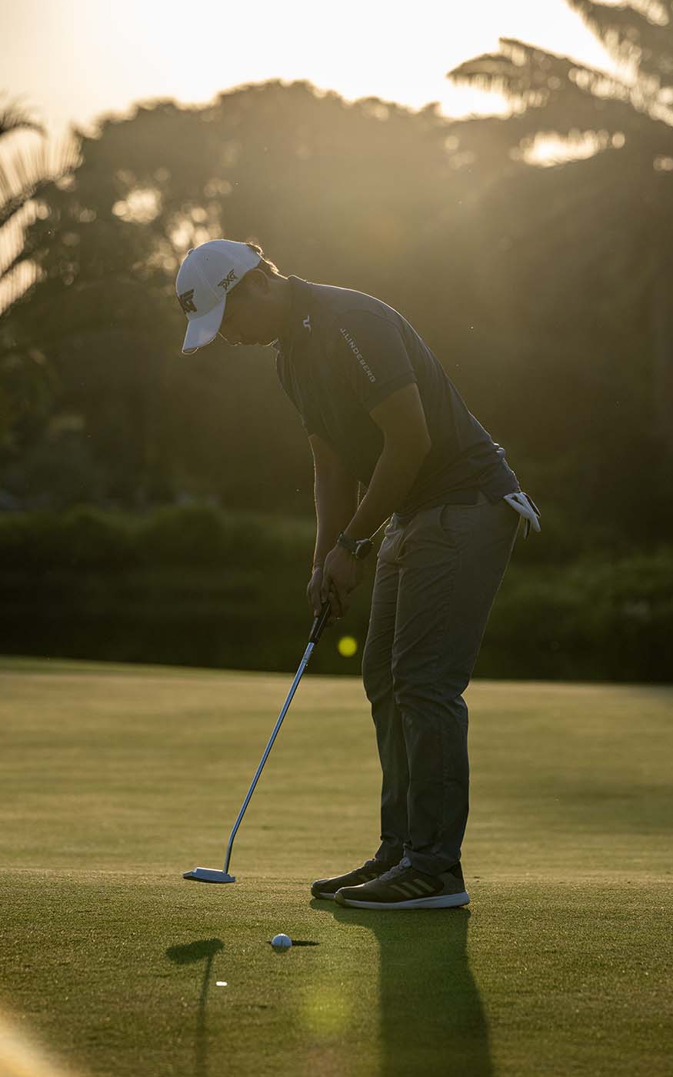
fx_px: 4461
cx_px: 332
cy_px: 525
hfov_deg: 8.6
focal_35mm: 152
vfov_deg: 13.8
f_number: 4.5
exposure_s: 1/2000
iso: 250
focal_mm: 145
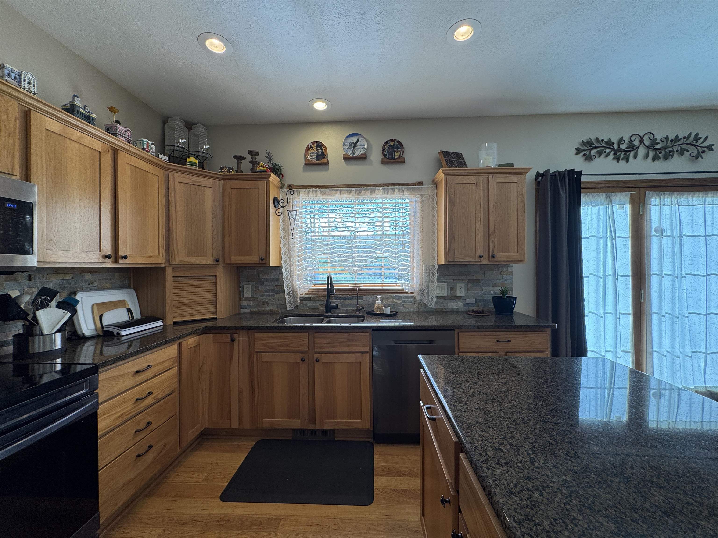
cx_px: 359
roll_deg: +0.2
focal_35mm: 14
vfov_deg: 85.7
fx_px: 290
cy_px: 269
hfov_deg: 102.1
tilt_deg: +0.1
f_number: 2.2
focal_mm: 2.22
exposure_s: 1/120
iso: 50
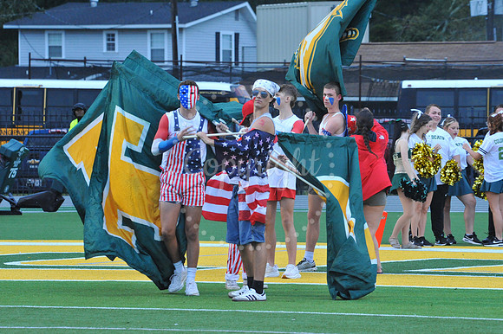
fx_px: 3910
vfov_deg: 4.9
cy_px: 167
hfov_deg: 7.4
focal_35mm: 280
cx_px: 252
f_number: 13
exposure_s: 1/160
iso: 5000
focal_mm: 280
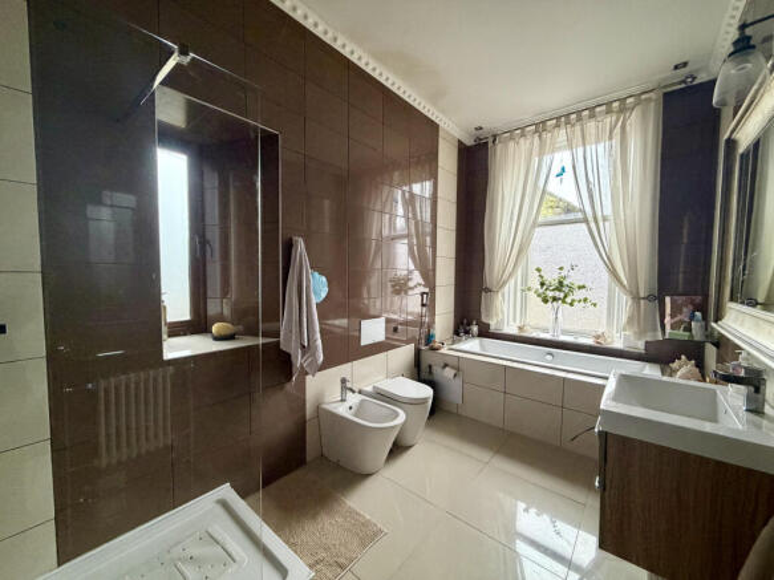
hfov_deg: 102.1
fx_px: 313
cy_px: 290
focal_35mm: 14
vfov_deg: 85.7
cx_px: 387
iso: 320
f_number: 2.2
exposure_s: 1/50
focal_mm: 2.22
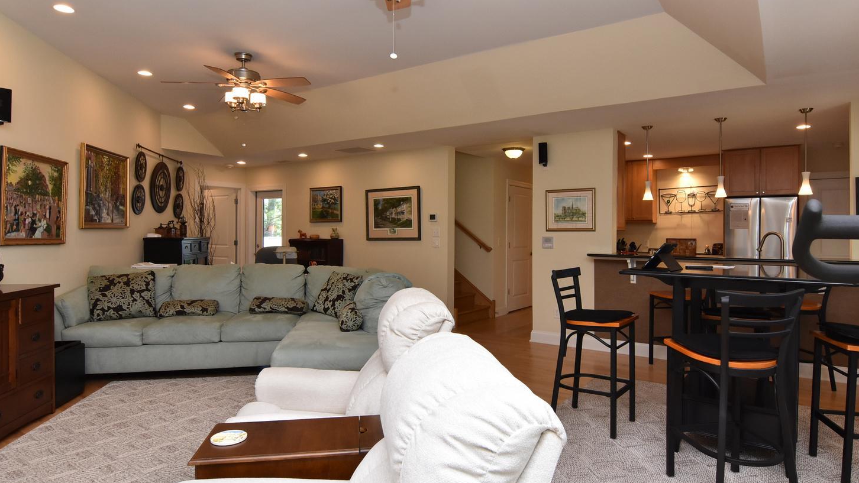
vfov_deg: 53.6
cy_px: 233
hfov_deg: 83.8
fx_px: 478
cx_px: 448
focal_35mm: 21
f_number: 9
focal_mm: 12
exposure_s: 1/80
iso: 800
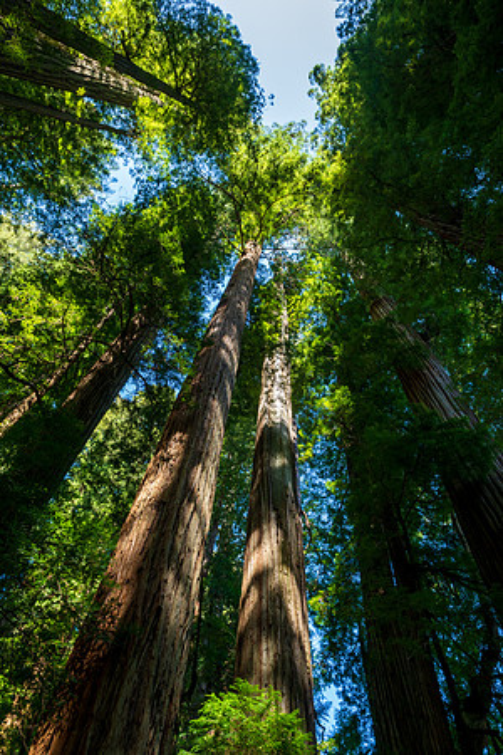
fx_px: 503
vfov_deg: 73.7
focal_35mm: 24
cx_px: 252
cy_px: 378
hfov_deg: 53.1
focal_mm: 24
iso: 800
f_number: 8
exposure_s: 1/160
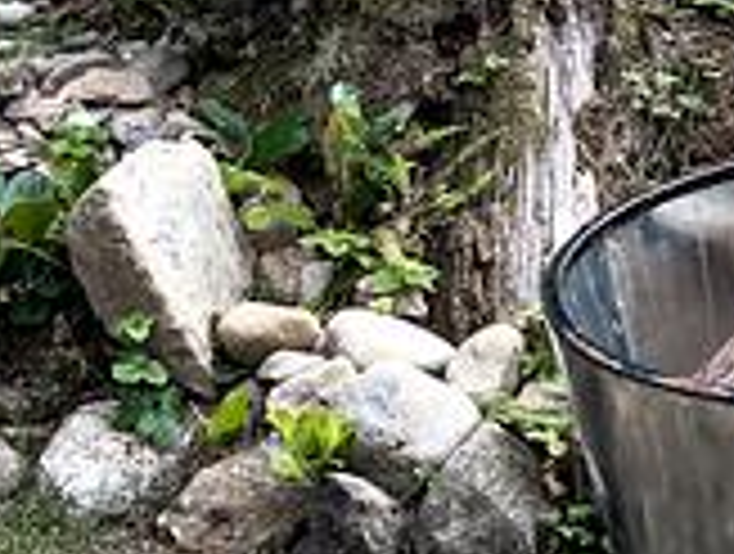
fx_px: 2104
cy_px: -88
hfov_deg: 19.2
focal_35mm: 99
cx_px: 761
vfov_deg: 14.6
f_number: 1.5
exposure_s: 1/120
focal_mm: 5.7
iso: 100
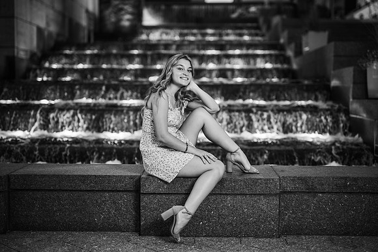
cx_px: 189
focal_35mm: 53
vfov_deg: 25.7
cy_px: 126
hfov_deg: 37.7
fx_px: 553
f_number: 1.4
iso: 160
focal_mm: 50
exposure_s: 1/125
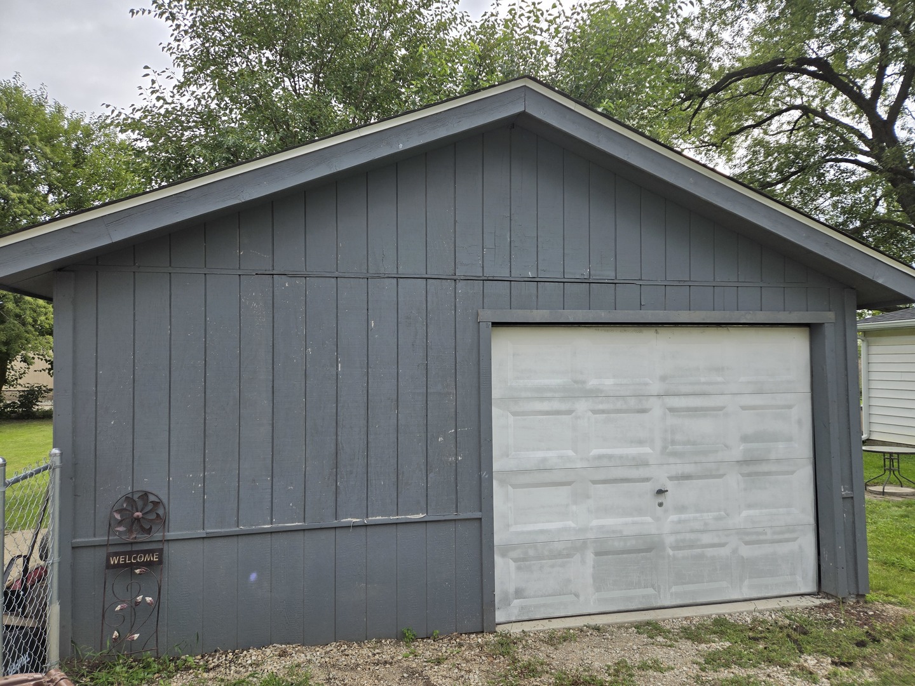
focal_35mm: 23
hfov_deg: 73.9
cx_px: 458
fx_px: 608
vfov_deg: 58.9
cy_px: 343
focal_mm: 5.4
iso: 40
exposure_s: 1/2921
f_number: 1.8
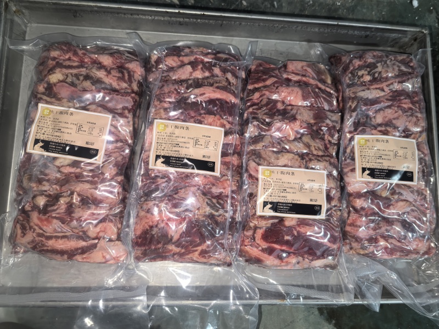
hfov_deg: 65.3
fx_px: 342
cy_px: 164
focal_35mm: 27
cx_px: 220
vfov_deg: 51.4
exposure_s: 1/49.7
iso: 160
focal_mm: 5.75
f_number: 1.4
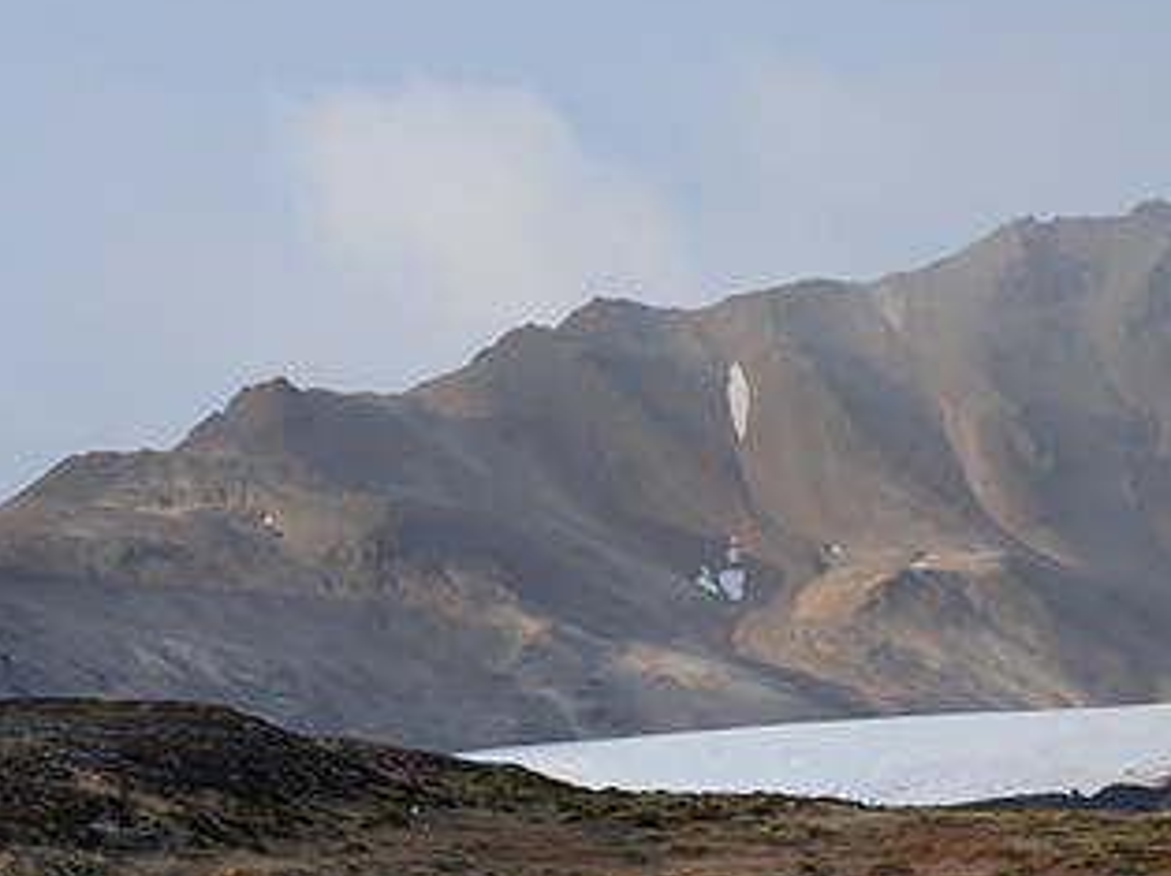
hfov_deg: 8.4
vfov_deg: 6.3
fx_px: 8011
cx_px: 416
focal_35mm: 237
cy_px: 678
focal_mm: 115
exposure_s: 1/1600
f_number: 5.6
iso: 1600
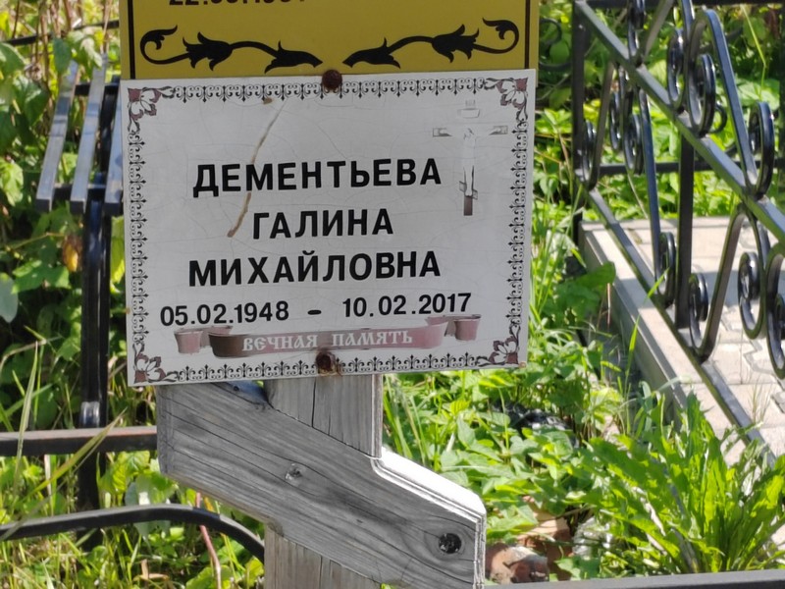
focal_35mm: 109
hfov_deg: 18.0
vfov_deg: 13.6
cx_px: 392
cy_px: 294
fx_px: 2472
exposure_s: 1/600
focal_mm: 5.52
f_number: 1.9
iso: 100
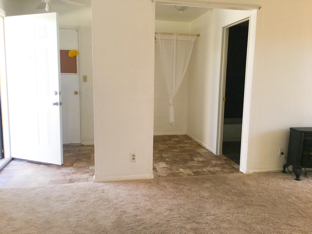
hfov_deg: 61.7
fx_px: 261
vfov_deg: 48.2
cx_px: 156
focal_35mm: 29
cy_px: 117
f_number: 2.2
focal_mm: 4.15
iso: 25
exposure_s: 1/40
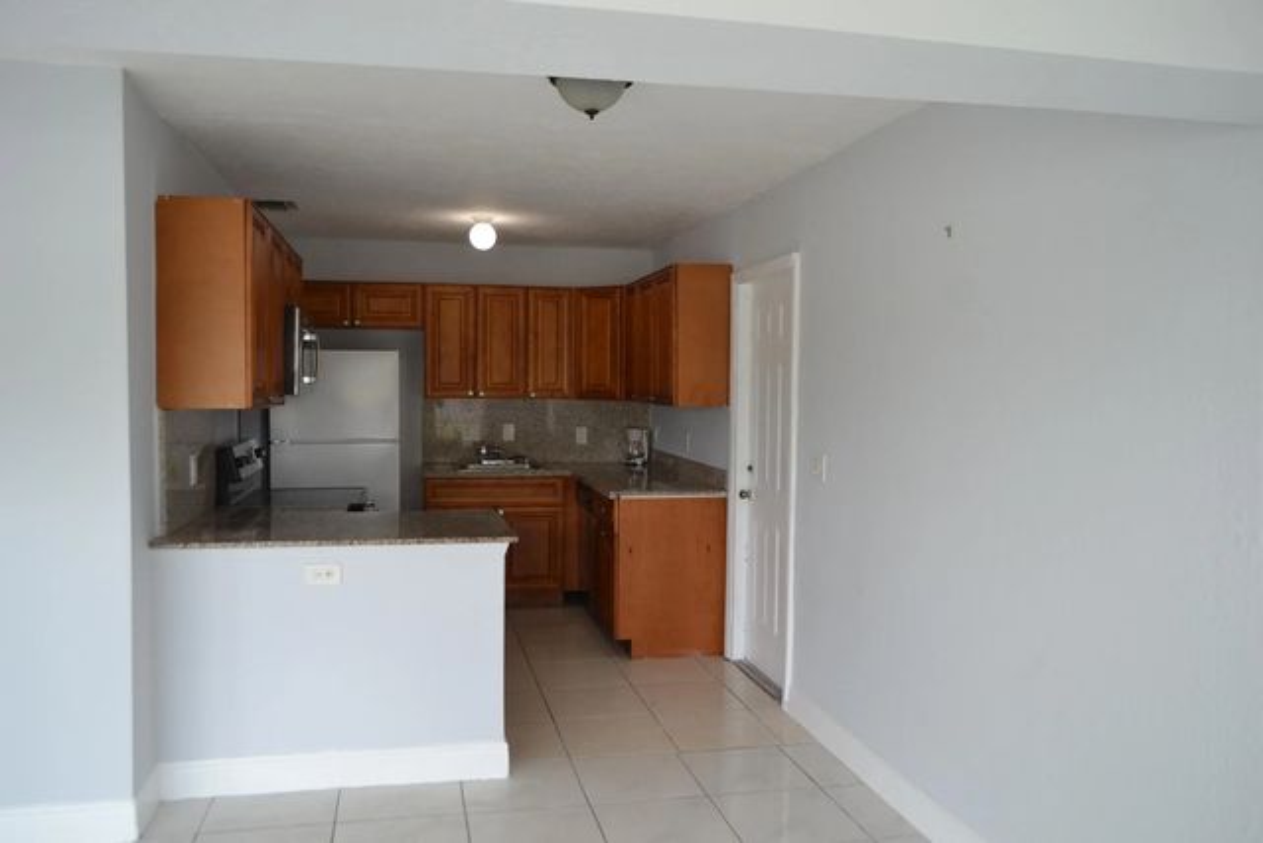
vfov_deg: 48.0
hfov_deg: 67.4
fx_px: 947
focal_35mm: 27
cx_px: 632
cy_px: 422
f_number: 5
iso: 400
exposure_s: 1/100
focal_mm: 18
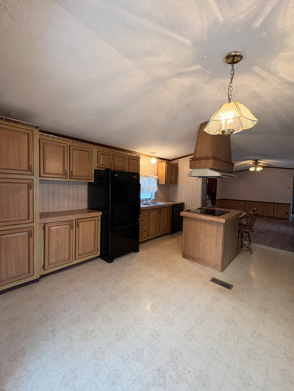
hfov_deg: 85.7
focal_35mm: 14
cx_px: 147
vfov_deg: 102.1
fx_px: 159
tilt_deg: -2.8
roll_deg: -2.1
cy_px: 196
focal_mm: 2.22
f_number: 2.2
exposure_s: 1/60
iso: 400
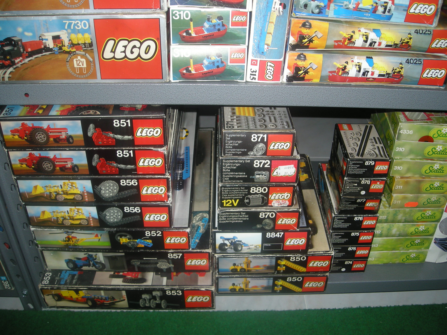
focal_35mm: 35
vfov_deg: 40.7
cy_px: 168
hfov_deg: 52.6
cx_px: 224
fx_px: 452
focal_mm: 5.7
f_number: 2.8
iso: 50
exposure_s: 1/60
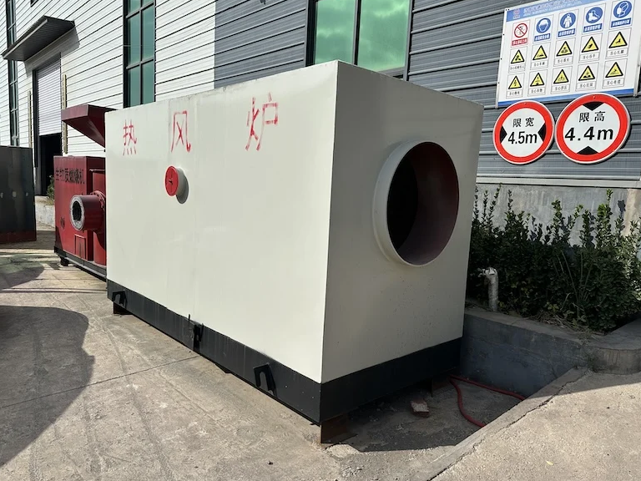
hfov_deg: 69.4
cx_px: 326
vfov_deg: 54.9
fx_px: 463
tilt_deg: -7.1
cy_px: 245
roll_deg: -3.8
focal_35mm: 25
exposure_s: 1/9709
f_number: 1.78
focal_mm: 6.86
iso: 80
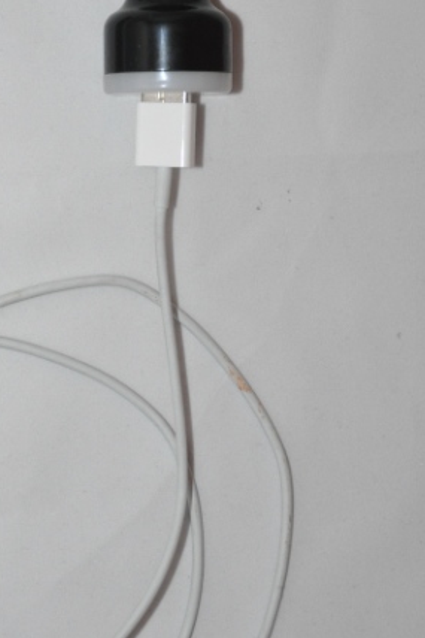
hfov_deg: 11.1
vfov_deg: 16.7
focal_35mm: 122
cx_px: 1
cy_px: 203
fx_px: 2162
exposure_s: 1/60
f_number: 4.2
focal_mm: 34
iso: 800
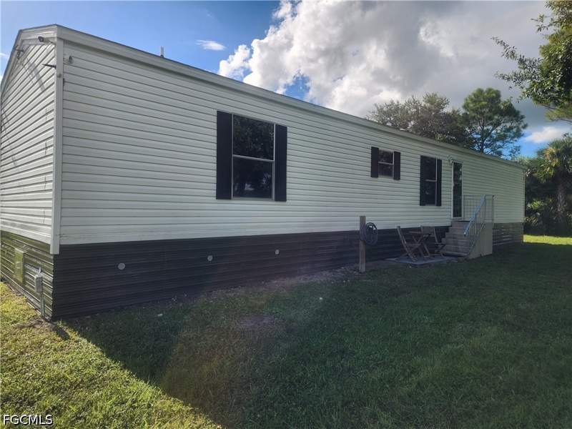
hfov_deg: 73.9
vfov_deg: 58.9
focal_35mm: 23
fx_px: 380
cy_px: 214
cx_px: 286
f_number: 1.8
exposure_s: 1/816
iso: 12
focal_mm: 6.4
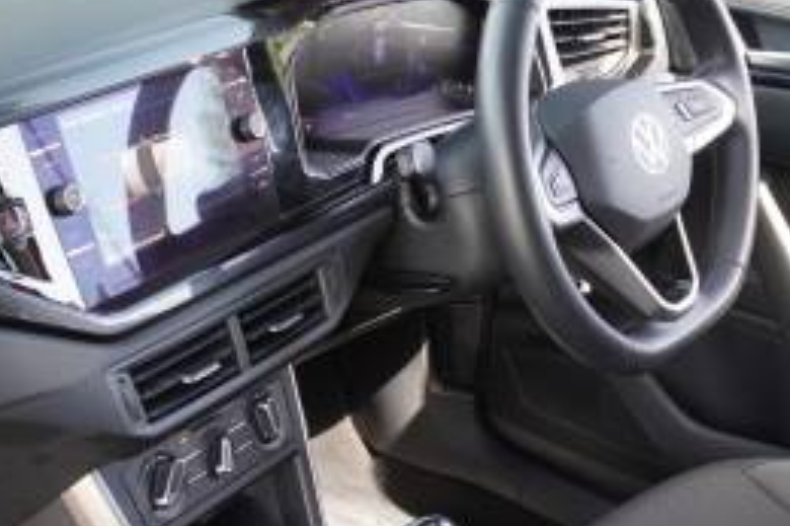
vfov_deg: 22.2
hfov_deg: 33.3
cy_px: 505
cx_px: 207
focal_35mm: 59
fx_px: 1294
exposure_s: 1/60
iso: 320
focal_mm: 16
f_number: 4
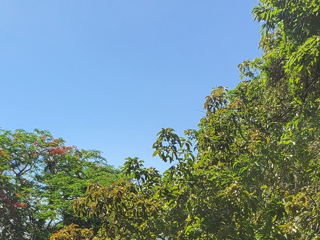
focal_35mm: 72
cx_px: 82
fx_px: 665
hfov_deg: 26.7
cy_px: 290
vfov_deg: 19.2
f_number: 2.4
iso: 50
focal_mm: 4.3
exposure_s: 1/1286
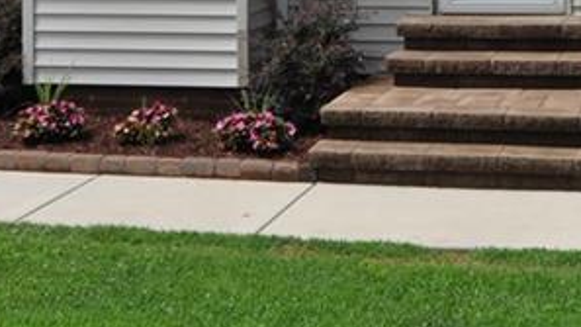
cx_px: 413
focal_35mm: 103
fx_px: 1584
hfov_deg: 20.7
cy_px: -324
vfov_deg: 10.8
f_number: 10
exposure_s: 1/400
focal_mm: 19
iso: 200
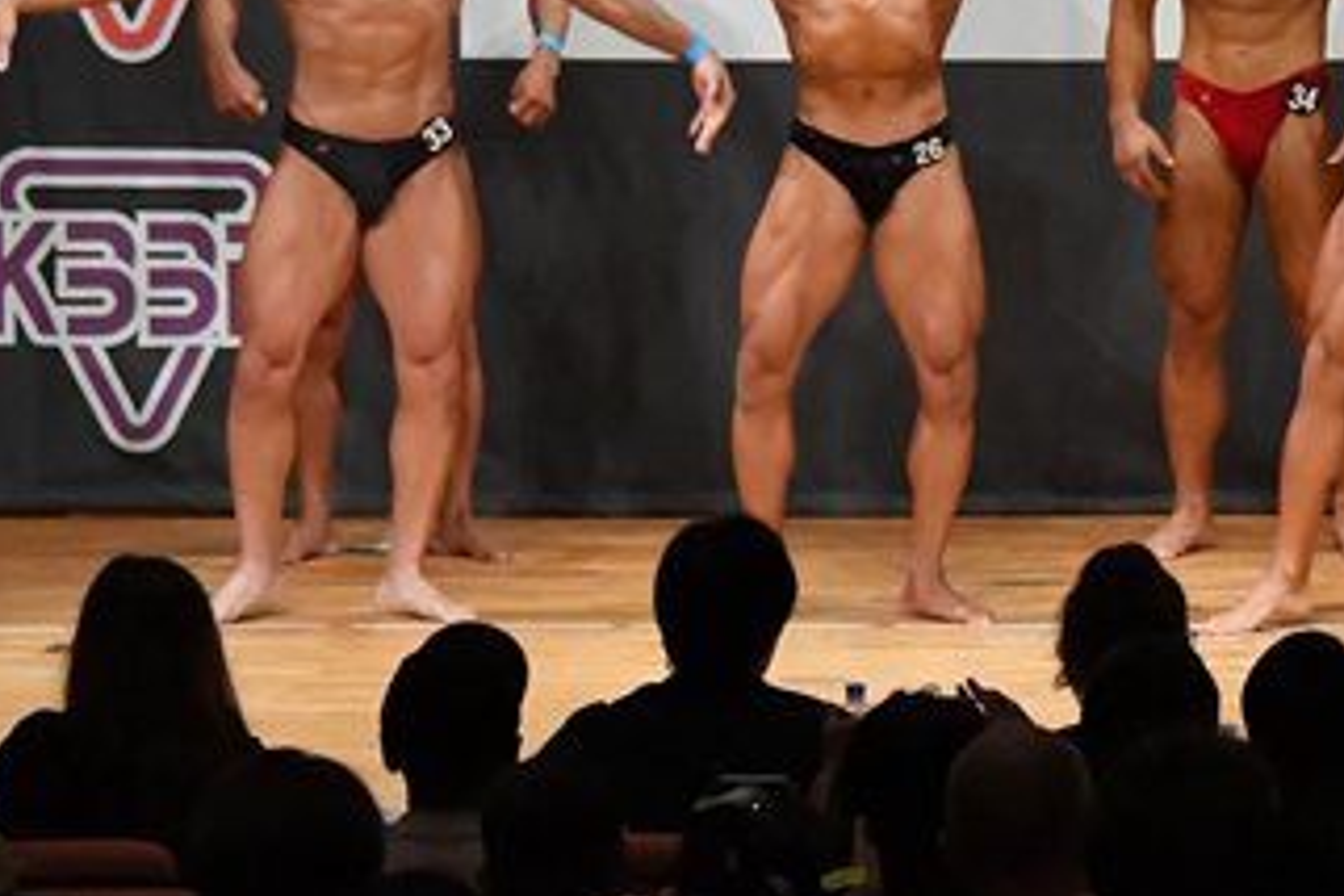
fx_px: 12170
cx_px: 1535
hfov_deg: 6.3
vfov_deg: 4.2
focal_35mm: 326
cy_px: 126
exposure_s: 1/400
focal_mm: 90
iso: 8000
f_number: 5.6
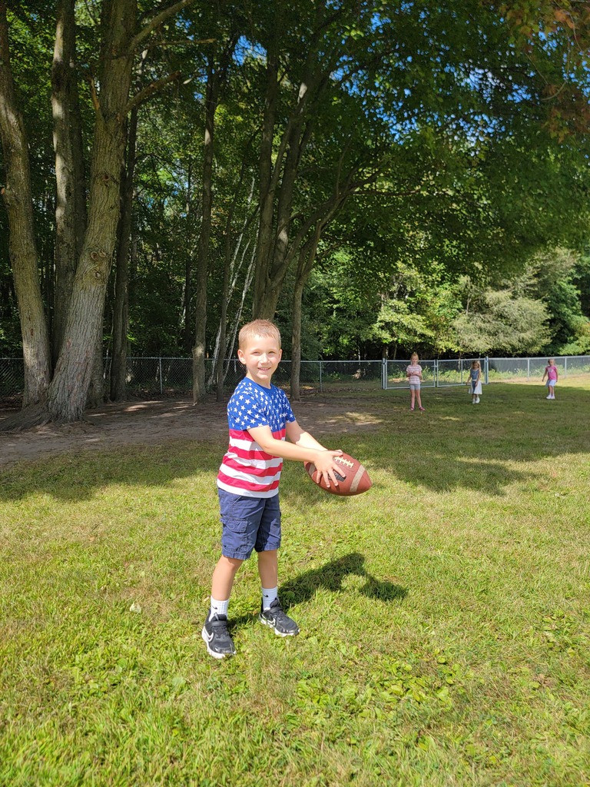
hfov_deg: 56.8
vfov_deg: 71.6
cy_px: 394
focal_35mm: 24
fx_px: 545
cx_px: 295
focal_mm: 6.7
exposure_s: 1/626
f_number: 1.8
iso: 16
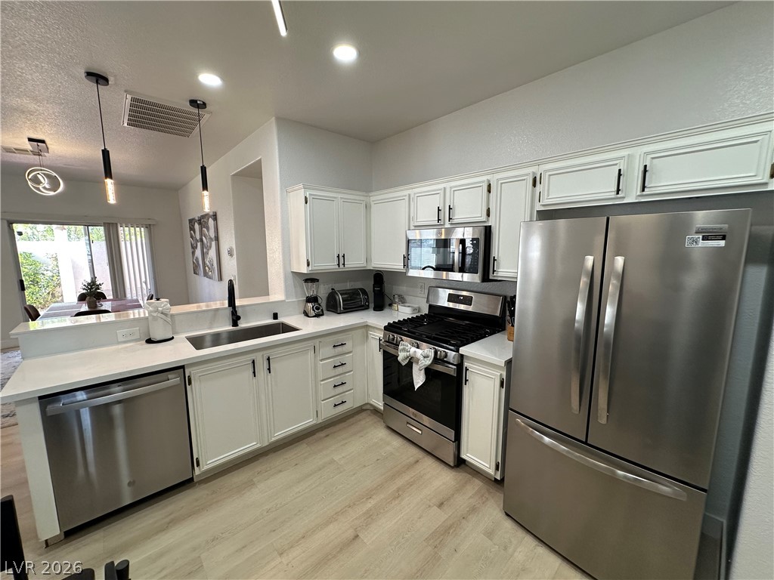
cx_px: 387
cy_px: 290
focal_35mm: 14
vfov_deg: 85.7
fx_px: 313
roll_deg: +0.3
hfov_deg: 102.1
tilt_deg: -7.9
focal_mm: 2.22
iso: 160
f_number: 2.2
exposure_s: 1/120
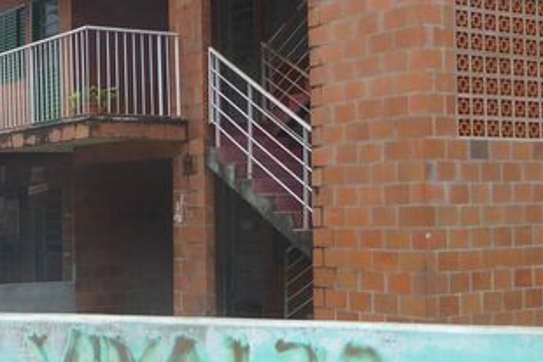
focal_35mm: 67
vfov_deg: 20.3
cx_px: -51
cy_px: 187
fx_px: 1011
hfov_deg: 27.6
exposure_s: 1/125
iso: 80
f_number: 3.3
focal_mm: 4.3
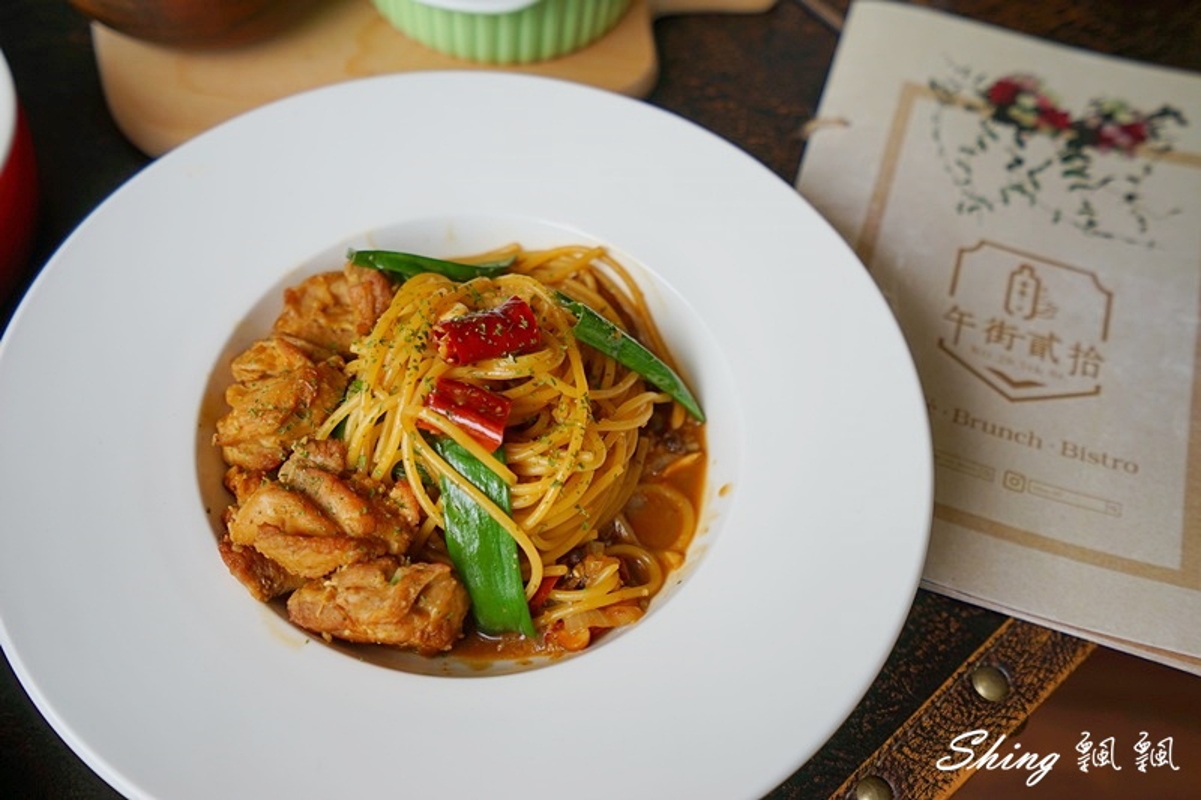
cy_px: 400
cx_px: 600
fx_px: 1167
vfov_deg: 37.8
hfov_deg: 54.4
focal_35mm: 35
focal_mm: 35
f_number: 4
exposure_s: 1/125
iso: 100
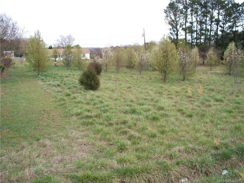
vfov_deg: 39.7
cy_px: 92
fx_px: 254
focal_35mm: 36
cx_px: 122
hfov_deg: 51.4
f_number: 2.8
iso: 64
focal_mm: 7.54
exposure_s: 1/250
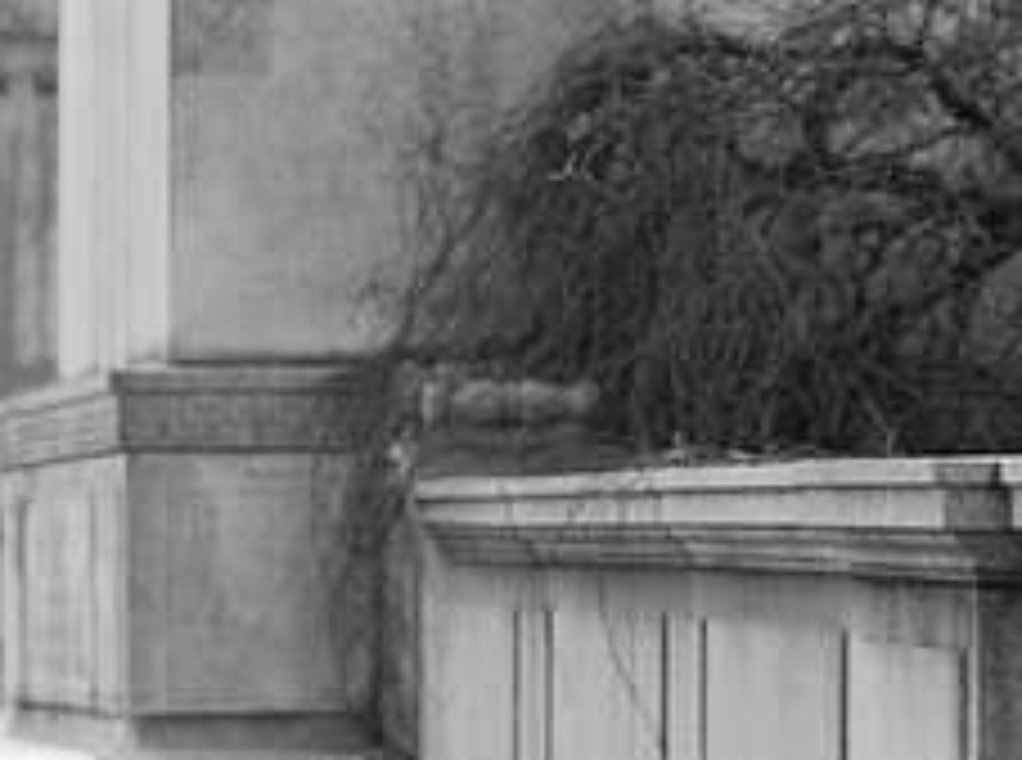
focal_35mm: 225
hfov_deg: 8.6
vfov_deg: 6.5
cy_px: 777
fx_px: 6625
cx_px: 1508
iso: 160
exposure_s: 1/400
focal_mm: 70
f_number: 5.6
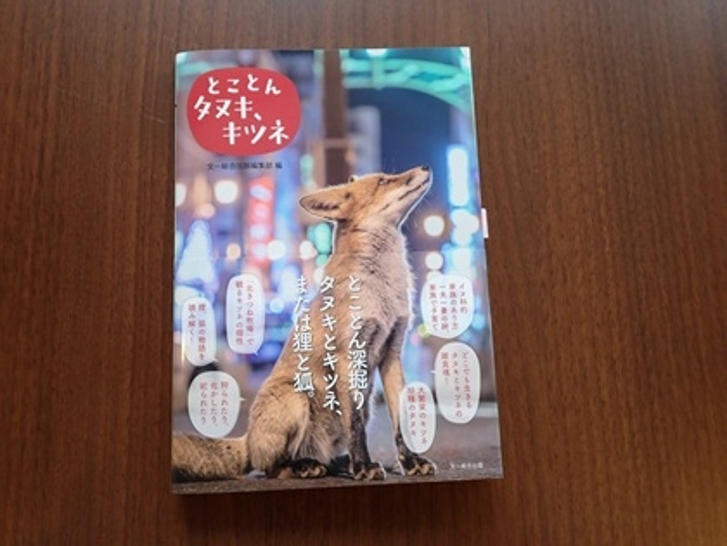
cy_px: 273
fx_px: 525
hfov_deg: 69.4
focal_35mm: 25
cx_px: 364
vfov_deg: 54.9
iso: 200
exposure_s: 1/60
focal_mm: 4.5
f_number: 2
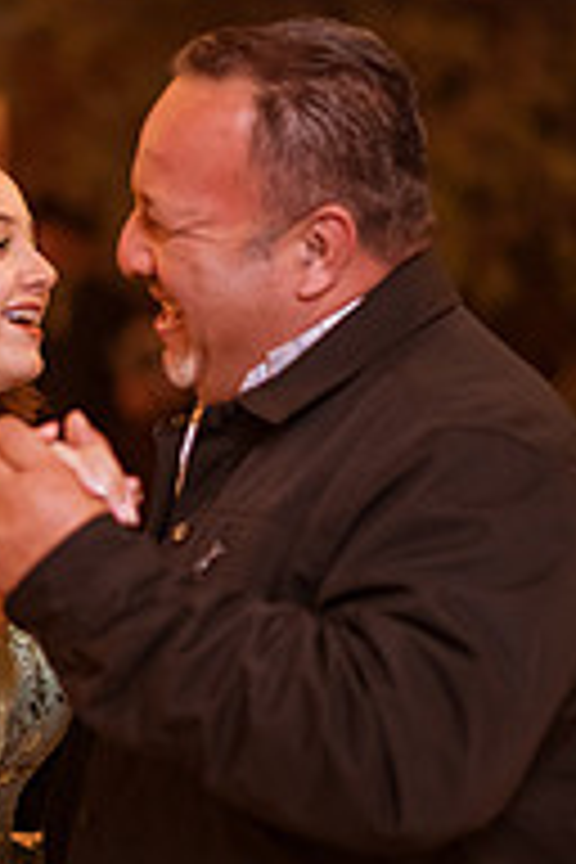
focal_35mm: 136
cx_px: 27
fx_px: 3264
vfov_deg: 15.1
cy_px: 405
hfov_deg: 10.0
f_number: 1.4
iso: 3200
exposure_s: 1/400
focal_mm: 58
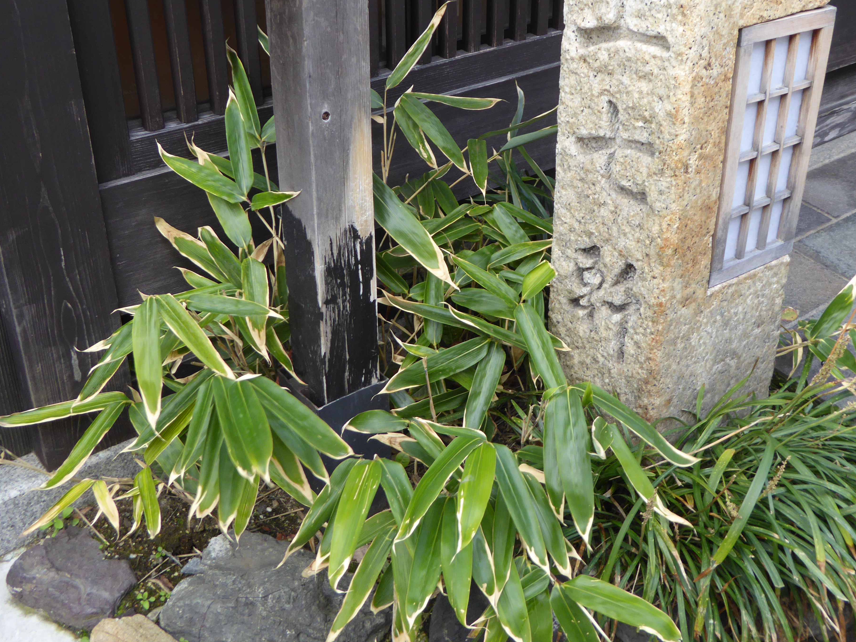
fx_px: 1039
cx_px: 480
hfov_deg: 44.7
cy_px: 231
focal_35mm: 42
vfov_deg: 34.1
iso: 100
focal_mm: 5.4
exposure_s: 1/60
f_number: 3.5
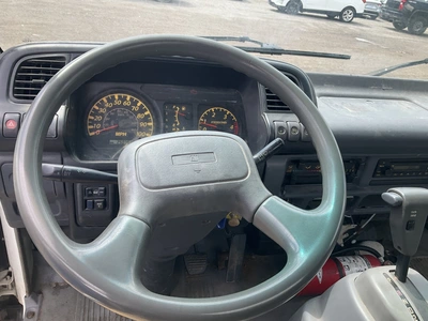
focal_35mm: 29
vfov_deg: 48.2
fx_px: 359
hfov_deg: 61.7
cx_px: 214
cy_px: 160
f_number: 1.8
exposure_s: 1/233
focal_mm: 3
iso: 20
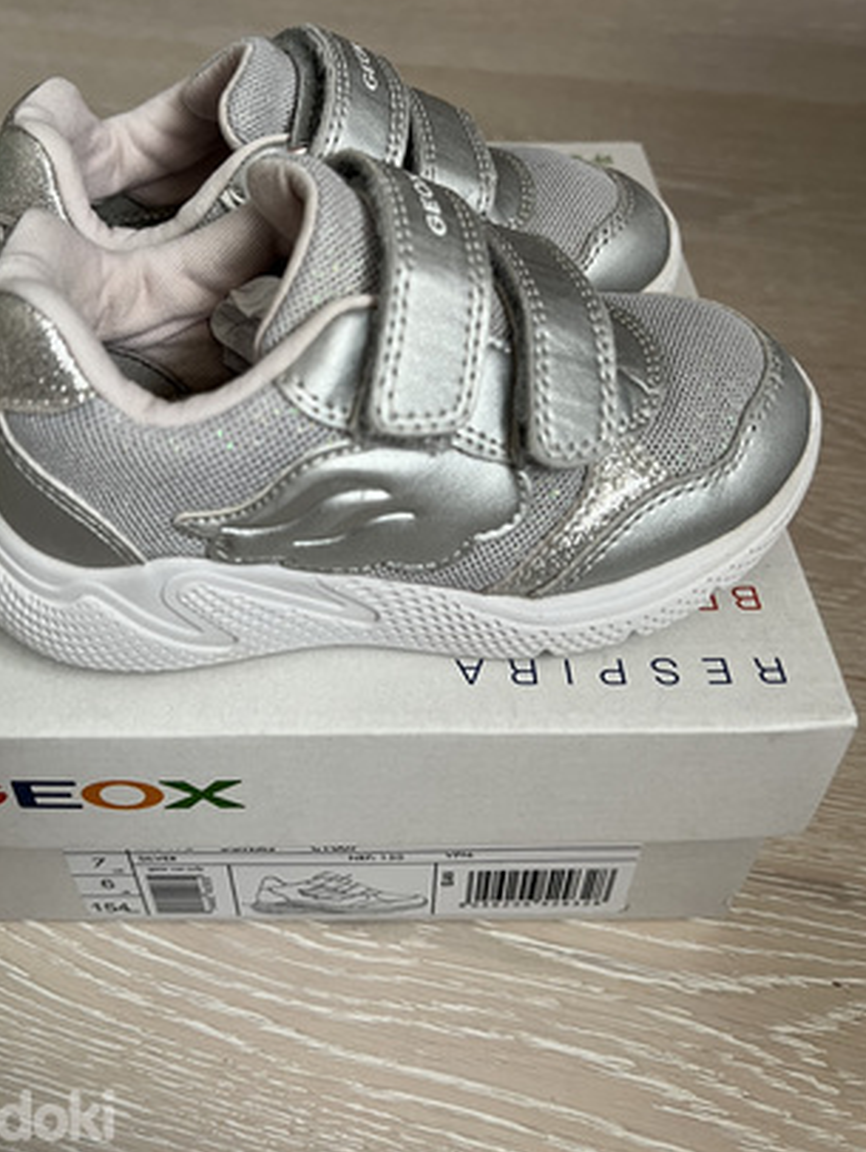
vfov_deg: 56.6
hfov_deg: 44.1
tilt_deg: -44.4
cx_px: 365
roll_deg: -0.8
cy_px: 505
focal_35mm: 32
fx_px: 1066
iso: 125
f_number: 1.5
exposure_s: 1/92
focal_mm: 5.7
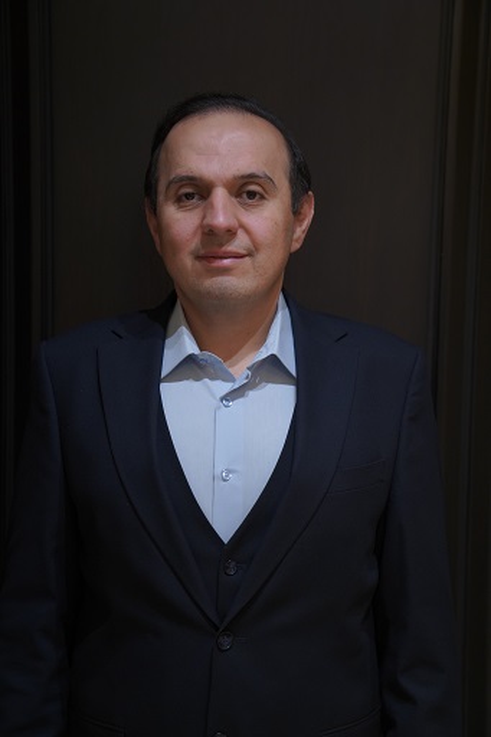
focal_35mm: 70
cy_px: 368
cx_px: 246
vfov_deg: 28.9
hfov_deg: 19.4
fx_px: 1433
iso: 1250
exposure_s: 1/125
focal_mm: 70
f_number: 2.8
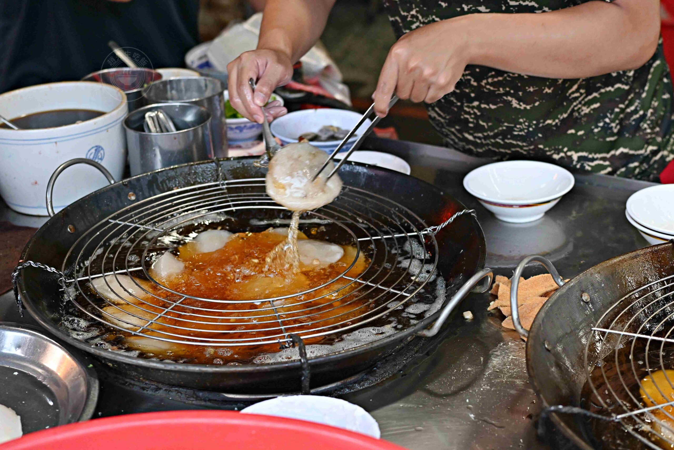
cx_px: 337
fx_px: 1404
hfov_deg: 27.0
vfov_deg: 18.2
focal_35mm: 75
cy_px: 225
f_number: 3.2
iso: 720
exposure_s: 1/200
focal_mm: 50
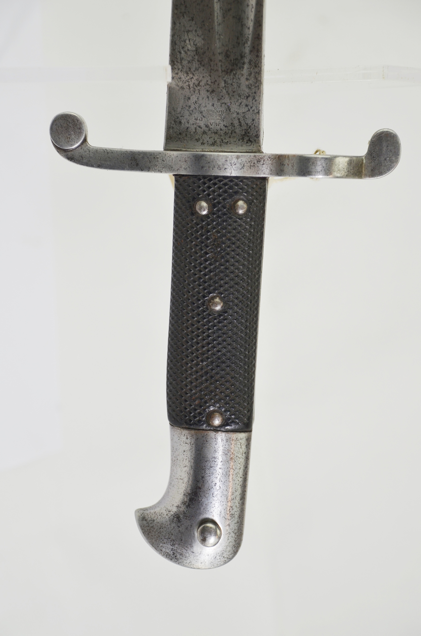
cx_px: 210
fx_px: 1850
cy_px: 318
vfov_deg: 19.5
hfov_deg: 13.0
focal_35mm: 105
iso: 400
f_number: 5.3
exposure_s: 1/250
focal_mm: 70
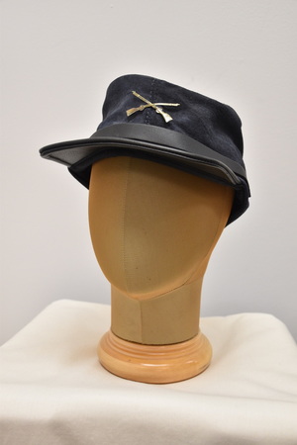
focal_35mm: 48
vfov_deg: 41.1
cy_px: 222
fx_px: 594
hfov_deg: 28.1
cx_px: 148
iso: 1000
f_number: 4.5
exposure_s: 1/80
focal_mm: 32
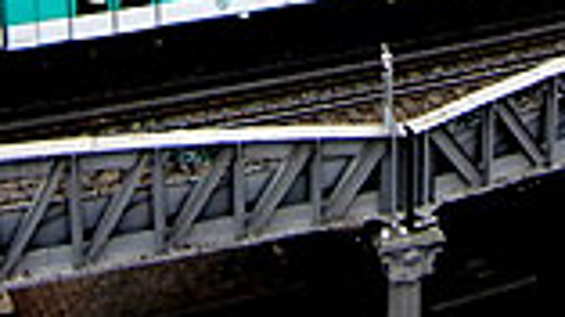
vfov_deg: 10.9
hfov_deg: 20.4
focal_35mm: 103
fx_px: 1542
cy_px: -274
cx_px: 482
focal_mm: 5.8
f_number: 2.7
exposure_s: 1/100
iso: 64
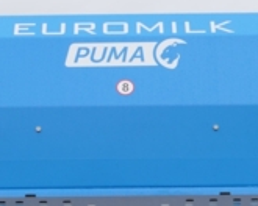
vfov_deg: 10.0
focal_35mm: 152
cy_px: 254
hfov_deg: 12.7
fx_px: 1161
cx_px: 128
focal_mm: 23
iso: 200
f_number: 4
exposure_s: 1/160
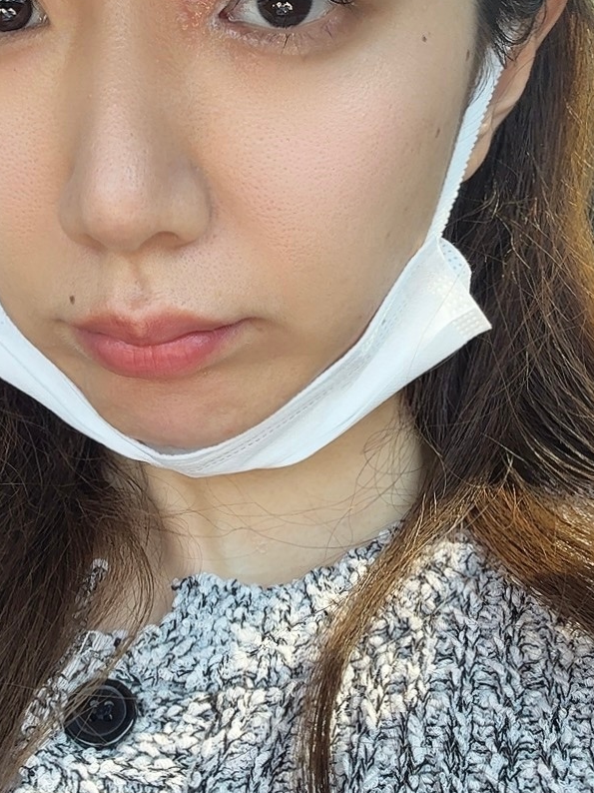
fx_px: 1167
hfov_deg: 28.5
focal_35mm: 51
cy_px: 359
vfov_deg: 37.5
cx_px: 256
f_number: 1.9
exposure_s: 1/122
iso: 40
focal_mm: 2.69
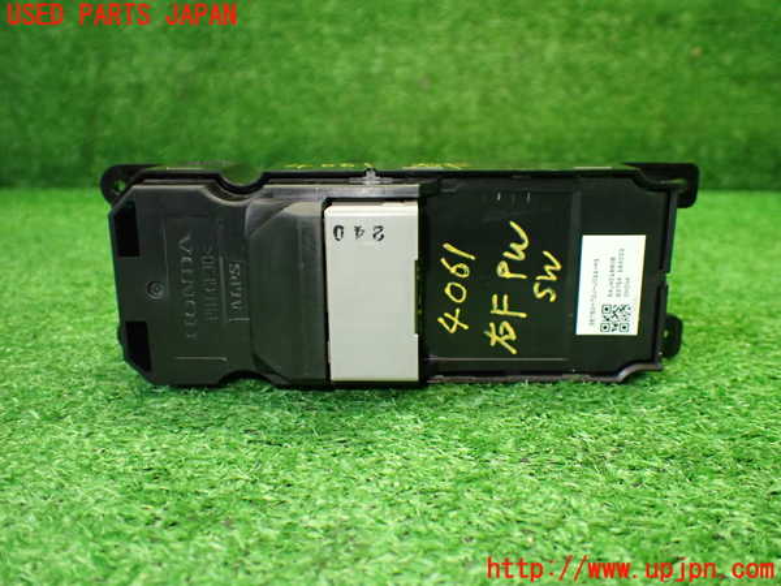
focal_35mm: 30
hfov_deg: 60.0
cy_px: 293
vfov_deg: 46.8
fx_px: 677
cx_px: 390
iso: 800
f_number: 2.3
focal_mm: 5.4
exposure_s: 1/125
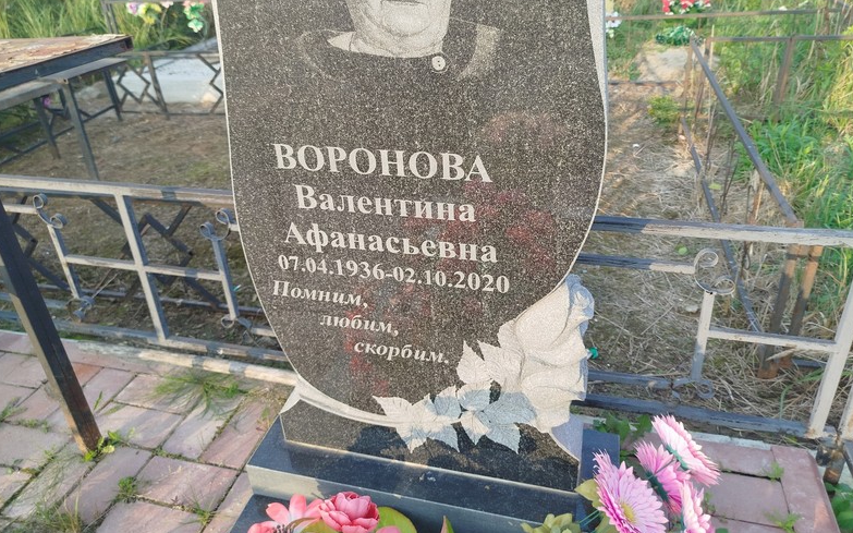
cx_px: 430
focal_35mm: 26
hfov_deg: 70.4
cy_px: 219
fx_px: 604
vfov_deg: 47.4
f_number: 1.7
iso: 50
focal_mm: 5.31
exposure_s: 1/165
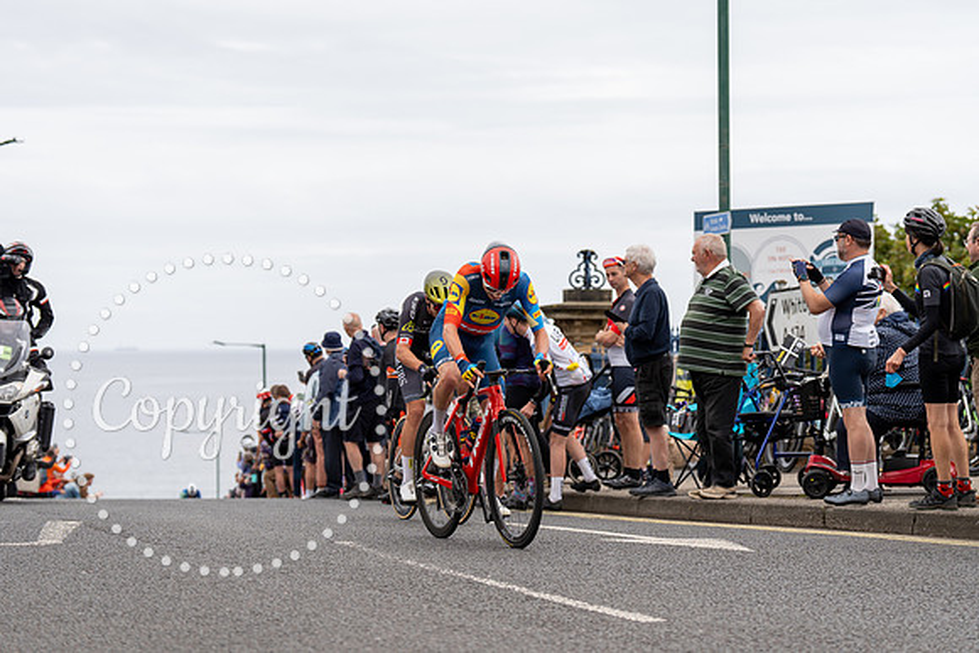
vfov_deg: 16.3
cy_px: 326
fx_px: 2285
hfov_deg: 24.2
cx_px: 490
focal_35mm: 84
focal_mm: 84
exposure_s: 1/1000
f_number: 3.5
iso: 320
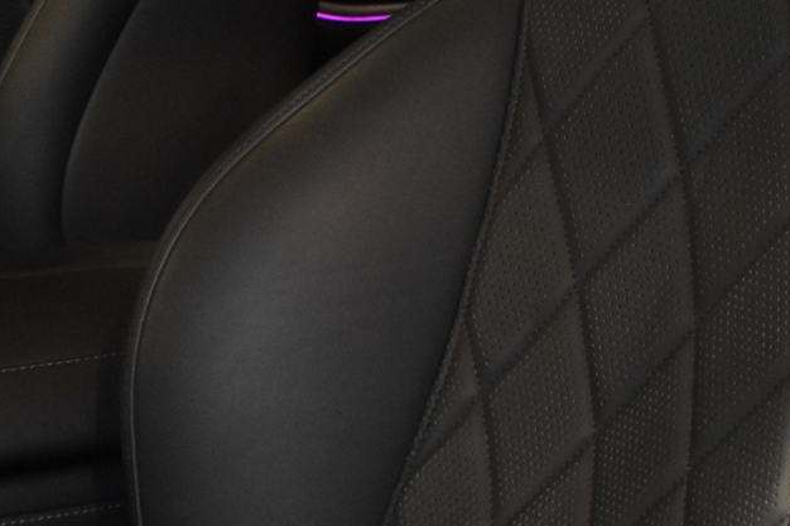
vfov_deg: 10.1
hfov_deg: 15.1
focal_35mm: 135
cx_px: 201
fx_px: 2962
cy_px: 511
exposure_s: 1/60
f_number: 4.5
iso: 1800
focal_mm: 22
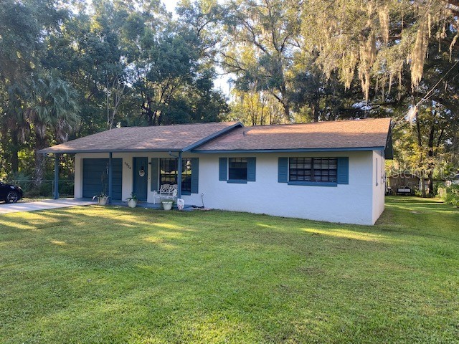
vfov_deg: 53.1
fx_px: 345
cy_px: 172
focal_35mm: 26
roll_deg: -0.1
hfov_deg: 67.3
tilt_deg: -1.0
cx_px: 230
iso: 32
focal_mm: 4.25
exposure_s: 1/122
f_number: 1.8
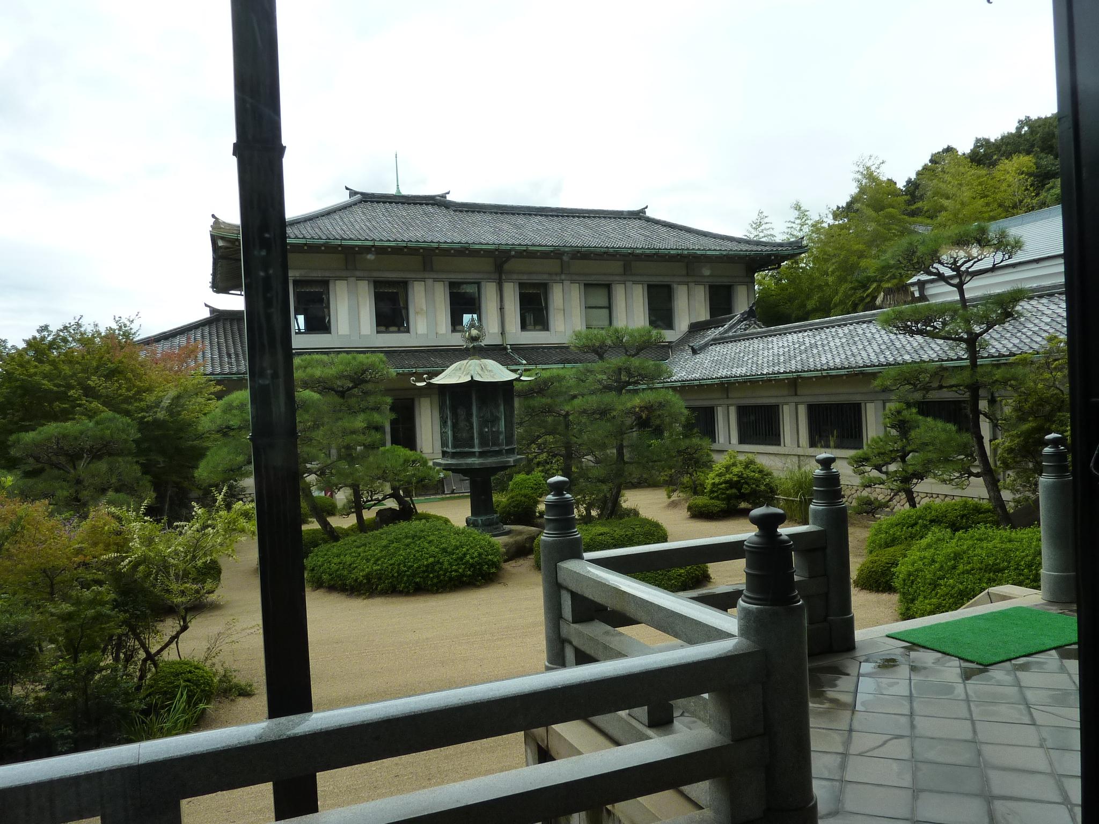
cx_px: 550
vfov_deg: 54.9
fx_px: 794
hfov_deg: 69.4
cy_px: 412
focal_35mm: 25
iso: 125
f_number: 4
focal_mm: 4.1
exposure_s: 1/250
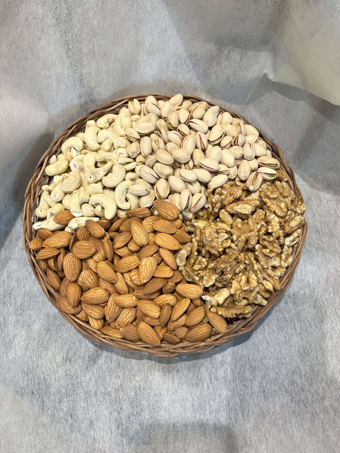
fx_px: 340
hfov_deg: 53.1
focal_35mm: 26
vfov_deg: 67.3
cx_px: 170
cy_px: 226
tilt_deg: -71.8
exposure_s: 1/100
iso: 64
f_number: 1.6
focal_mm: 5.1
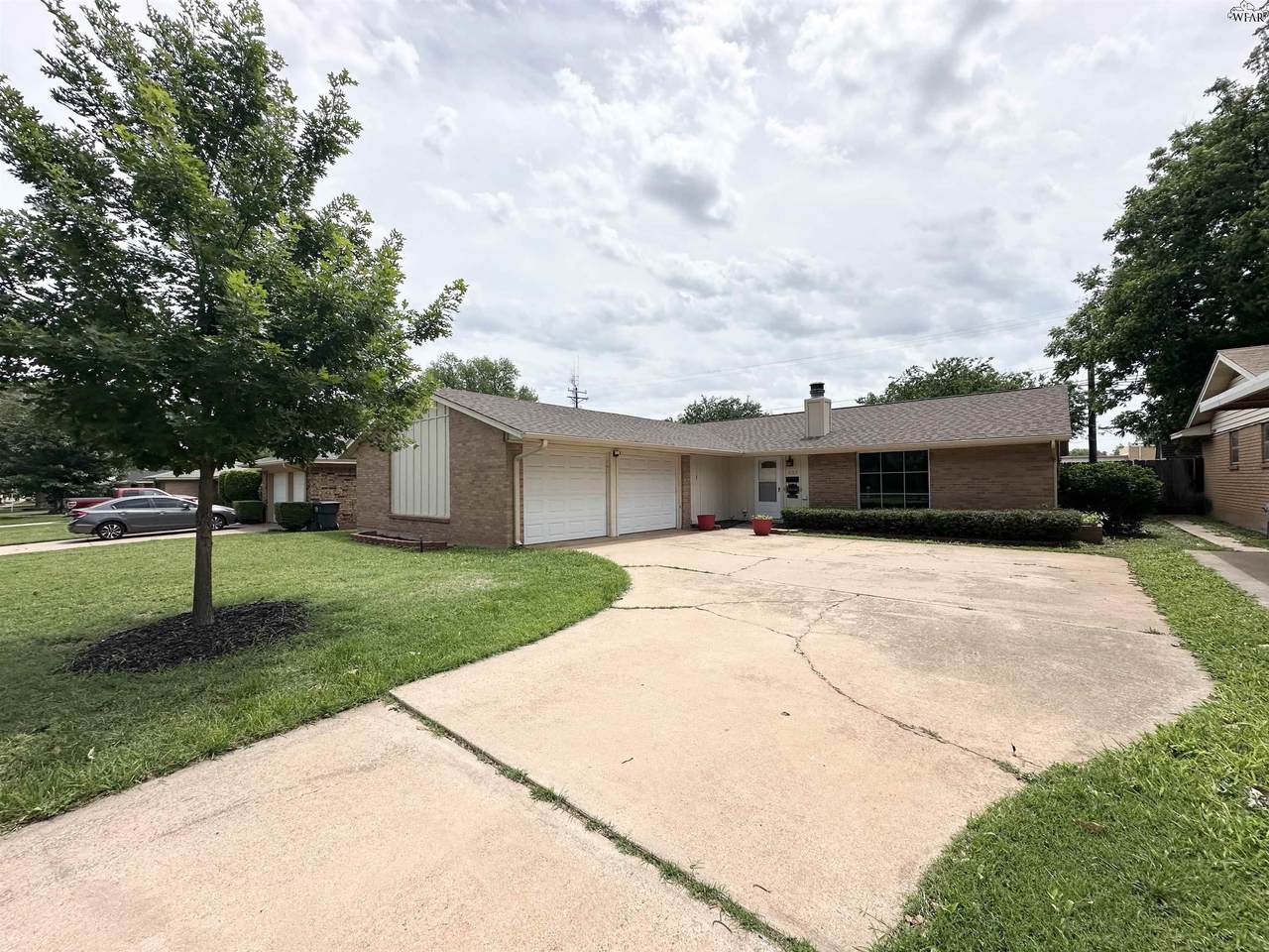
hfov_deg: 102.1
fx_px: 513
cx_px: 634
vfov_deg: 85.7
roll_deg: +0.1
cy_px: 476
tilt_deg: +1.7
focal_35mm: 14
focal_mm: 2.22
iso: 50
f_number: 2.2
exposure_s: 1/3610
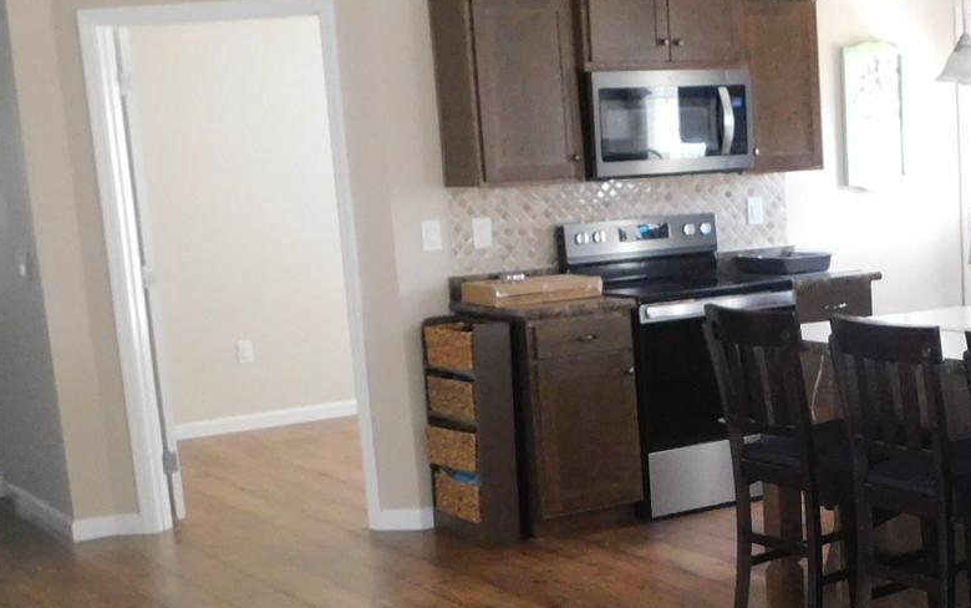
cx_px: 879
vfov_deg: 20.2
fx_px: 1694
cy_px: 462
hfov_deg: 30.5
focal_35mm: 64
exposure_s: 1/20
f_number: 3
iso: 400
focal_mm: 4
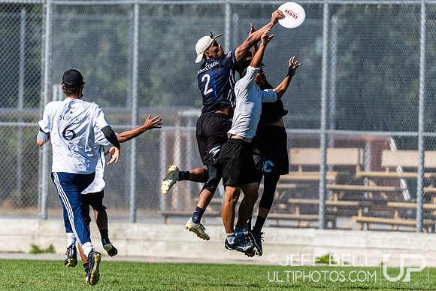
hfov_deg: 2.4
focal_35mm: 860
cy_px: 122
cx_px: 237
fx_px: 10419
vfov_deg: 1.6
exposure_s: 1/1000
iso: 100
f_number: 4
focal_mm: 400
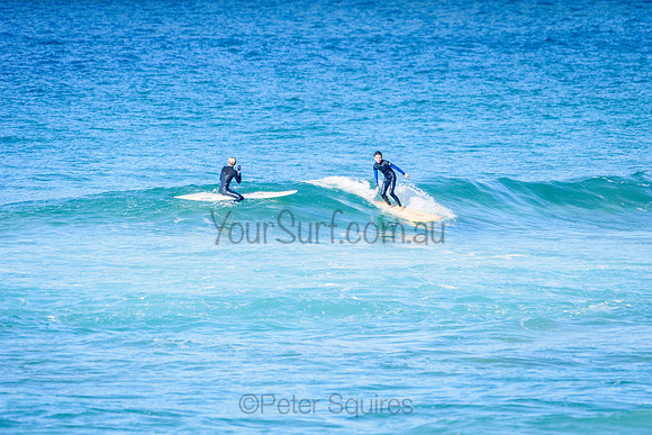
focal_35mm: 613
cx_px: 400
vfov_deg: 2.2
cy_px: 191
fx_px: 11109
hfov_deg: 3.4
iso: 1250
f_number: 5.6
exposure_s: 1/8000
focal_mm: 500
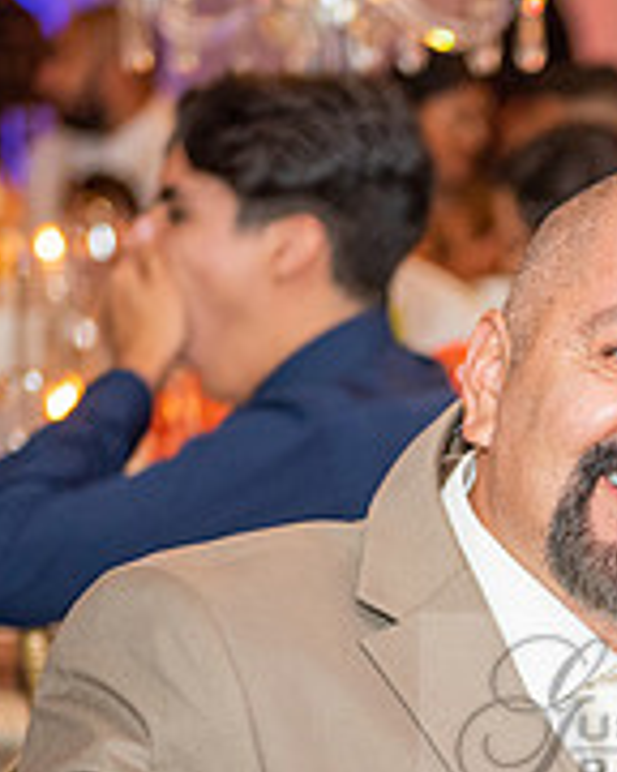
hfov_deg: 8.1
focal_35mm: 188
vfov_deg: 10.2
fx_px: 4291
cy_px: 714
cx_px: 793
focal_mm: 62
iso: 1000
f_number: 2.8
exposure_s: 1/160
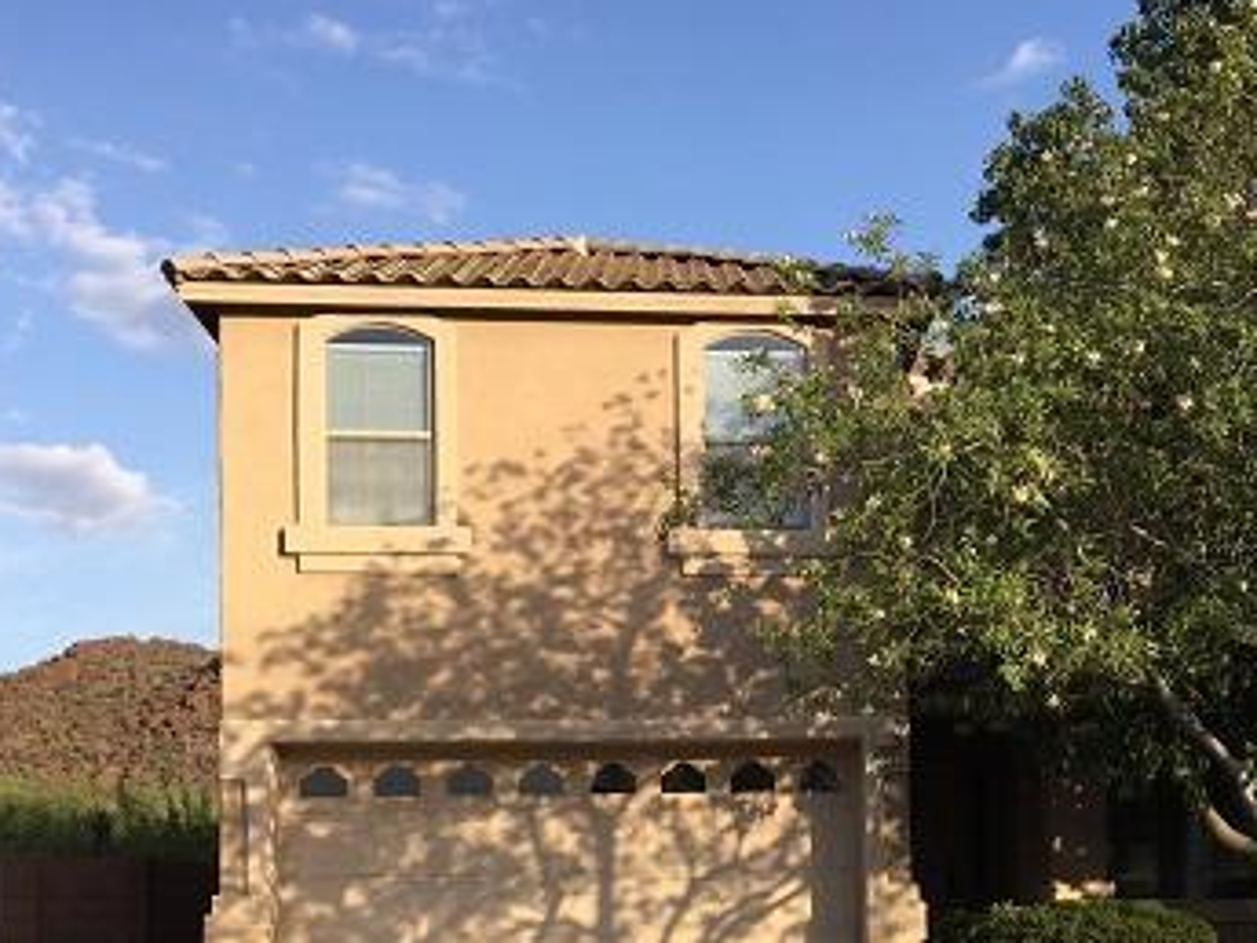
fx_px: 1961
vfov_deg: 26.3
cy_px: 808
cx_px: 895
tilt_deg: +2.6
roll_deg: +0.7
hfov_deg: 35.0
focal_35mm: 54
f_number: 2.2
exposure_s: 1/999
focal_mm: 4.15
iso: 25
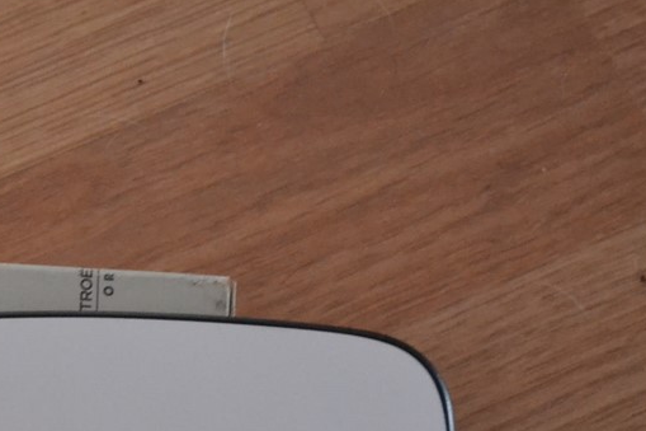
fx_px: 3139
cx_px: -197
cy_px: 517
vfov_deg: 7.8
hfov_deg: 11.4
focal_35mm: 175
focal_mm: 44
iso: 3200
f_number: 5.3
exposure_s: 1/50
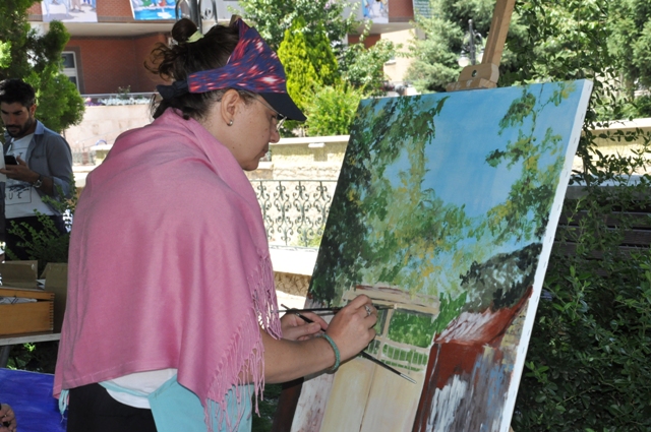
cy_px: 216
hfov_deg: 27.0
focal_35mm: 75
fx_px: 1355
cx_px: 326
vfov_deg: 18.1
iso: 800
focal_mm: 50
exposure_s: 1/200
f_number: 13
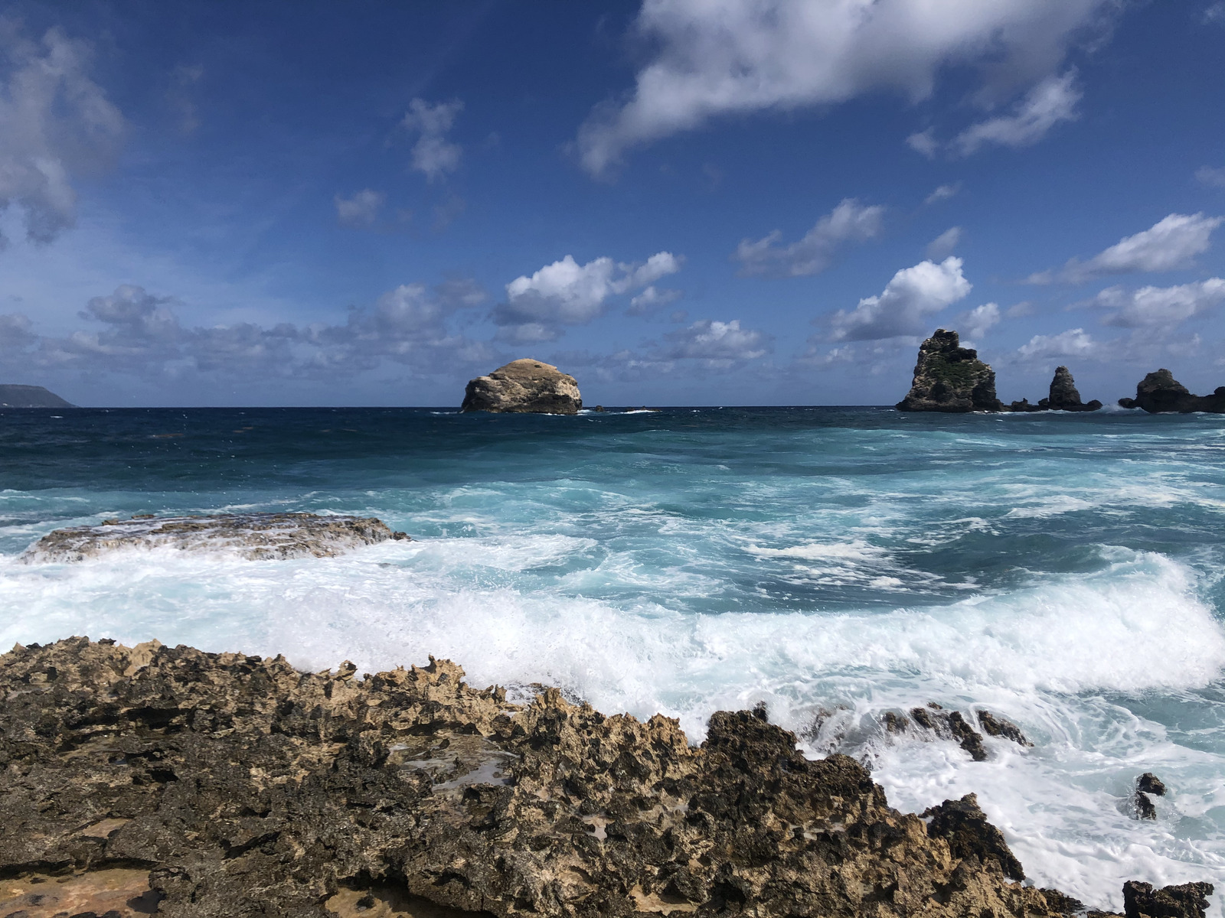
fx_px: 991
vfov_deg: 49.7
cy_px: 459
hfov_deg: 63.4
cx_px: 612
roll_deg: +1.0
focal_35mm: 28
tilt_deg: -2.6
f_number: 1.8
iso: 20
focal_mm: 4
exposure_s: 1/5348
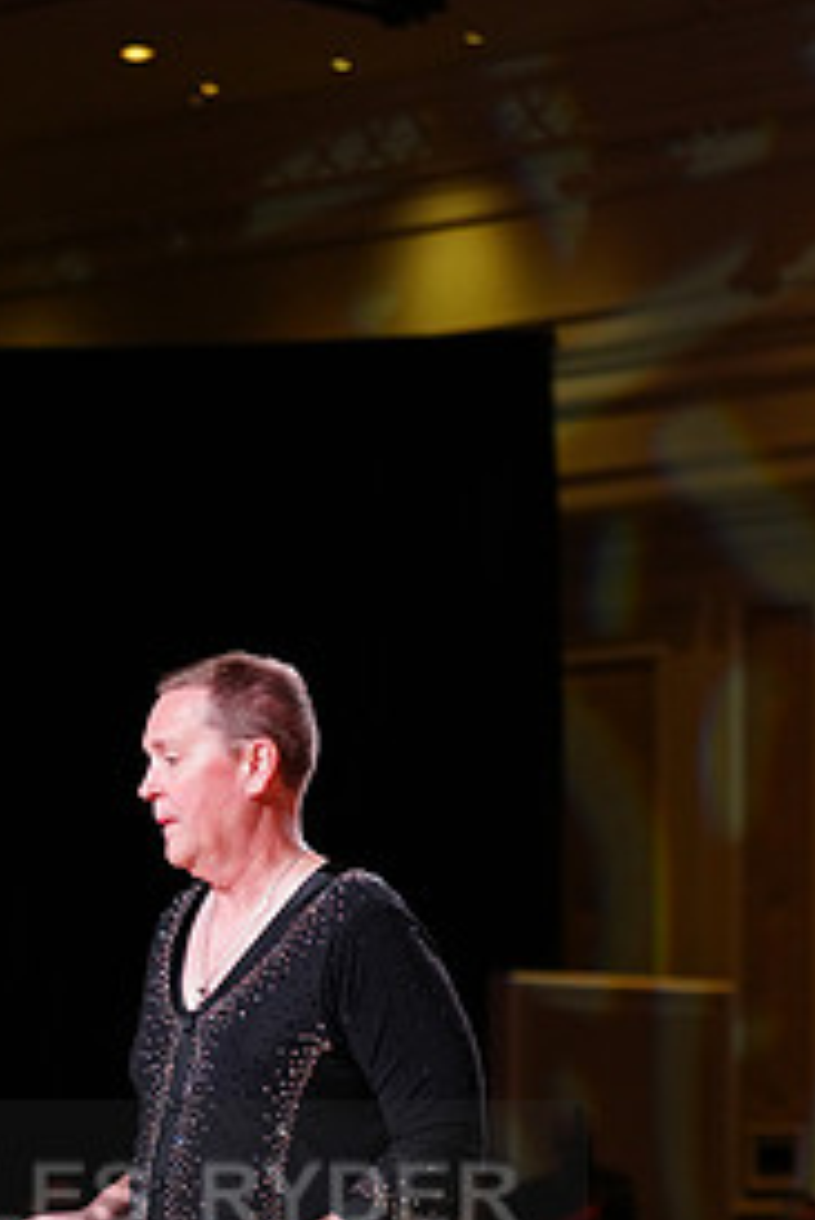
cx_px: -24
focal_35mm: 165
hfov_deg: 8.3
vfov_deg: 12.3
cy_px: 1251
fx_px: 5596
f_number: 2.8
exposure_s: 1/400
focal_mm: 78
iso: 1250
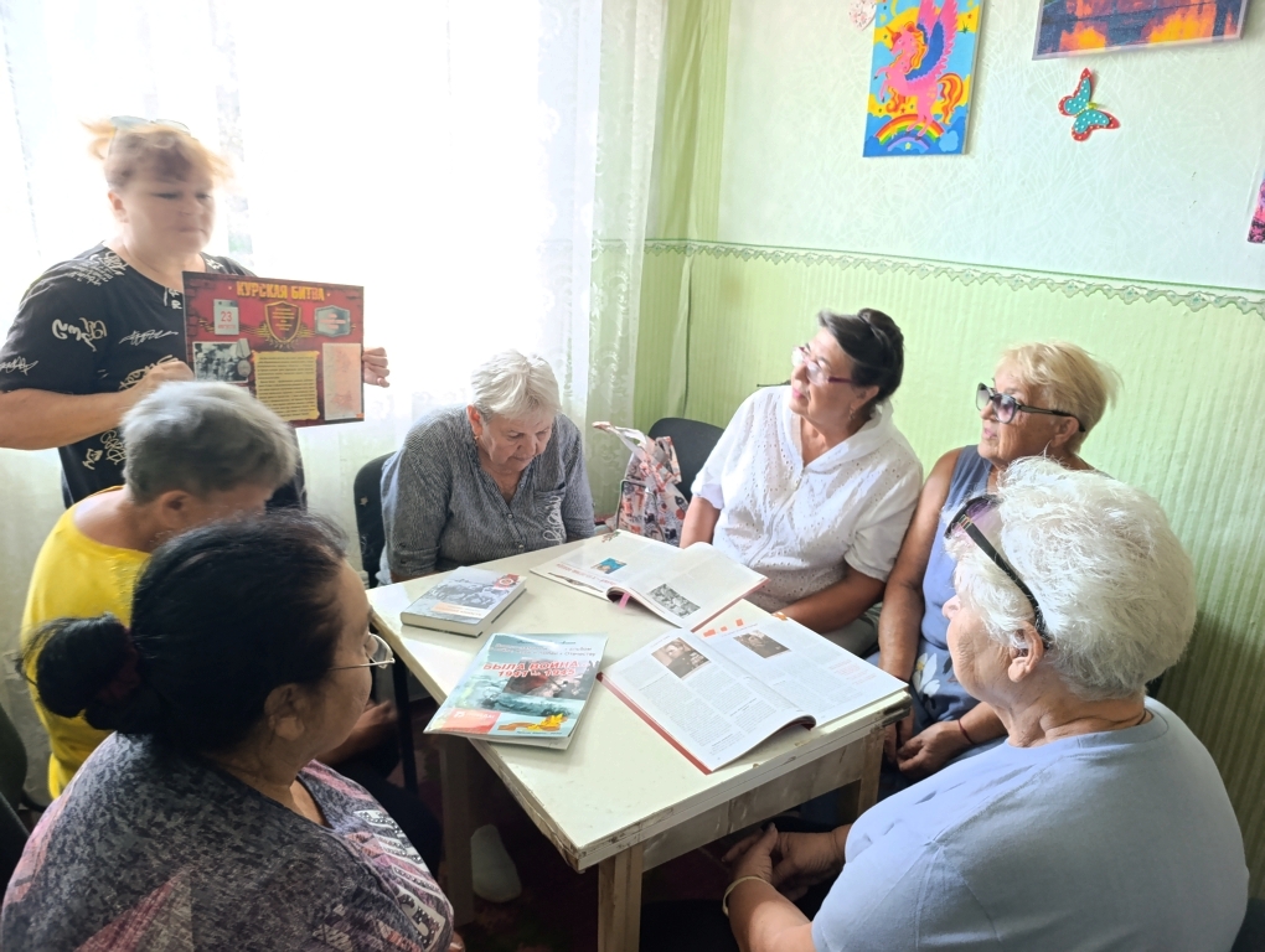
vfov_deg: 59.0
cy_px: 476
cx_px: 632
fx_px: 842
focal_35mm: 23
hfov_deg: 73.8
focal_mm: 6.14
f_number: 1.6
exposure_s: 1/25
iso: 2500
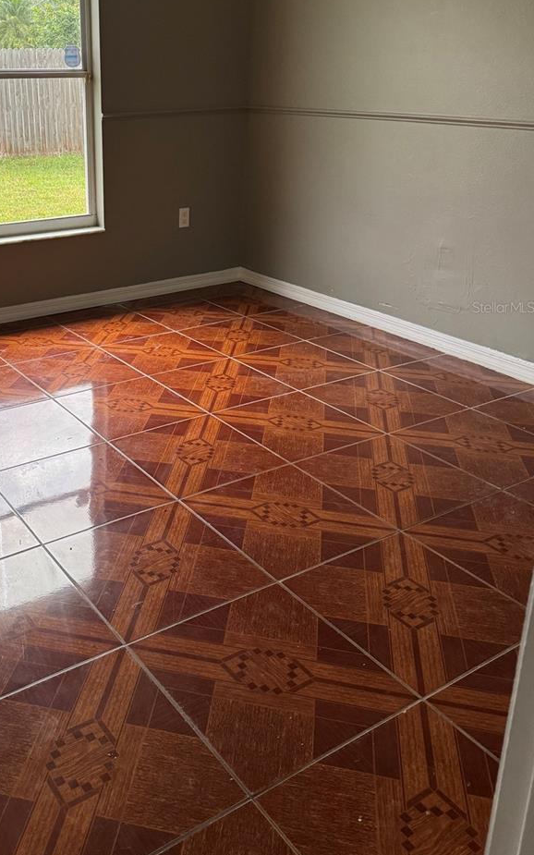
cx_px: 122
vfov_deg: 57.2
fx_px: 769
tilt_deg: -18.6
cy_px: 307
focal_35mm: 33
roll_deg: +0.5
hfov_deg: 37.2
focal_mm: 6.76
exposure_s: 1/60
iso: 320
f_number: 1.78
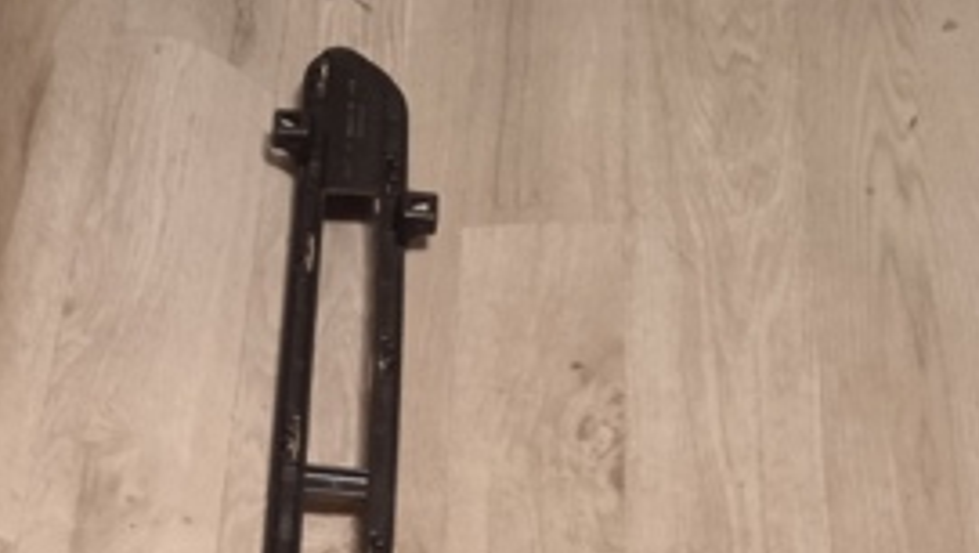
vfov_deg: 15.3
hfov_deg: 28.9
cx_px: 260
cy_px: 864
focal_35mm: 72
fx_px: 1871
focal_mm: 3.43
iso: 785
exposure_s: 1/14.3
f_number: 2.2
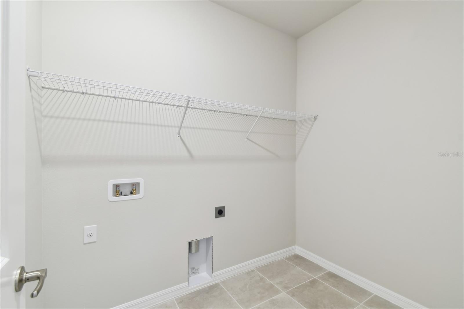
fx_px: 193
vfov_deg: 77.3
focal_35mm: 15
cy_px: 154
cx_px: 232
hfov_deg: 100.4
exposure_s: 1/4
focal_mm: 10
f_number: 7.1
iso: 100
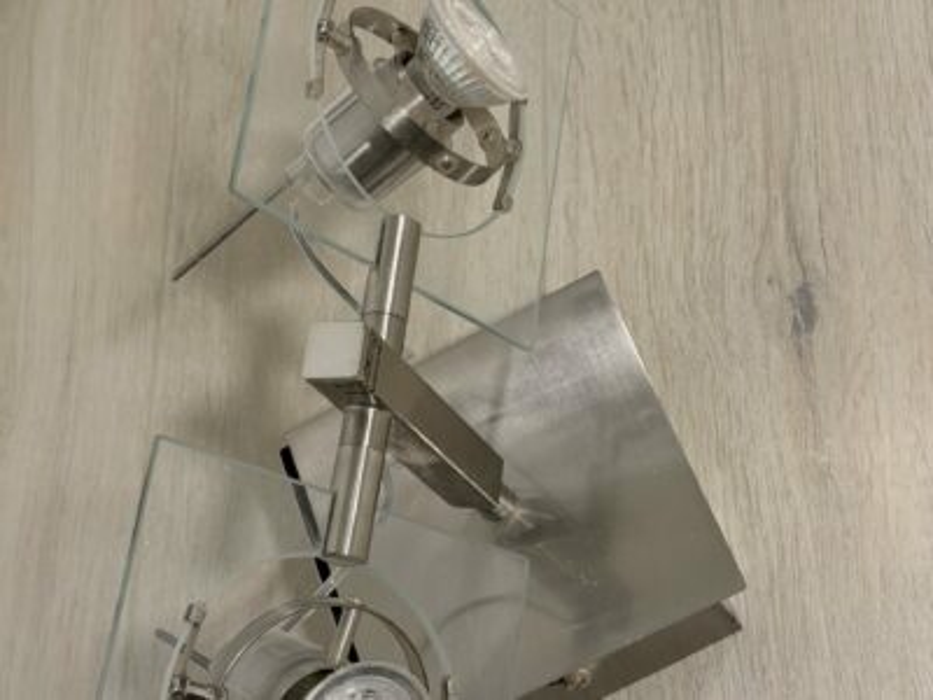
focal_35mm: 48
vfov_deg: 30.3
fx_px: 1294
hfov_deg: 39.7
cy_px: 350
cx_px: 466
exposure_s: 1/50
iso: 200
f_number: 1.78
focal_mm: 6.76
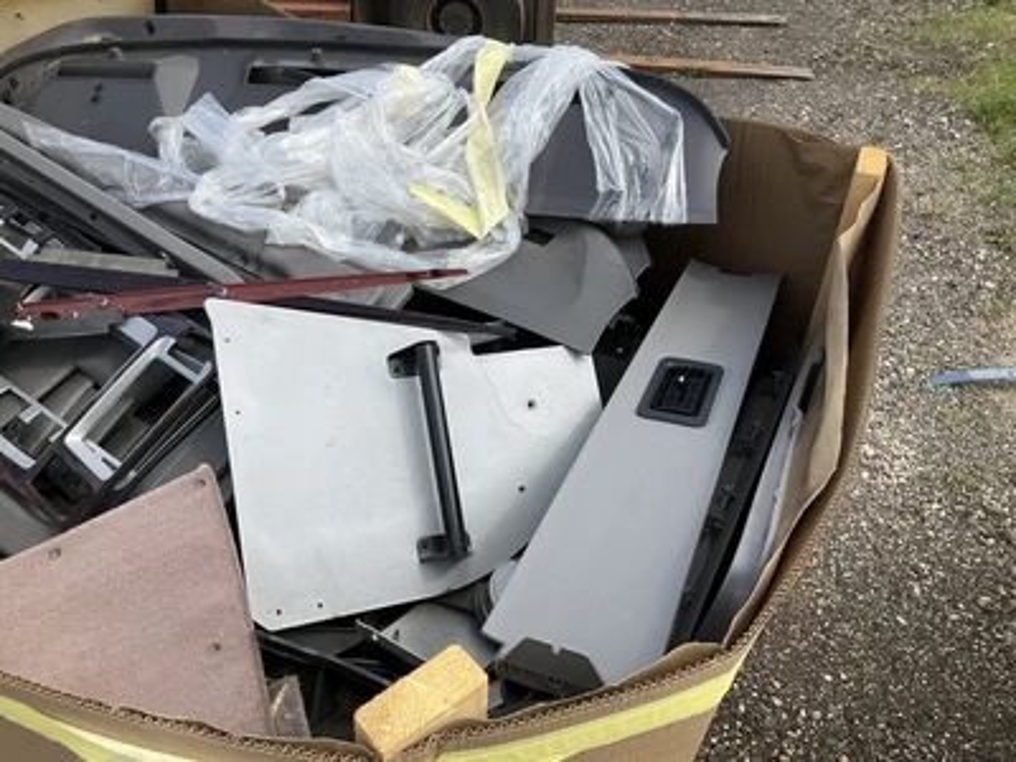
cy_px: 381
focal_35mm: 29
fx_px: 851
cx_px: 508
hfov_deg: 61.7
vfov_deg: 48.2
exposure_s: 1/1451
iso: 25
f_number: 1.8
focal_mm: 3
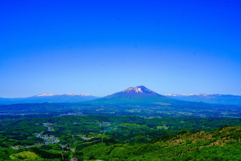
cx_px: 120
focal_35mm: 38
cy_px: 80
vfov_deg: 35.1
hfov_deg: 50.7
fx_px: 254
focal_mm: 38
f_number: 8
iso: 100
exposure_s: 1/500
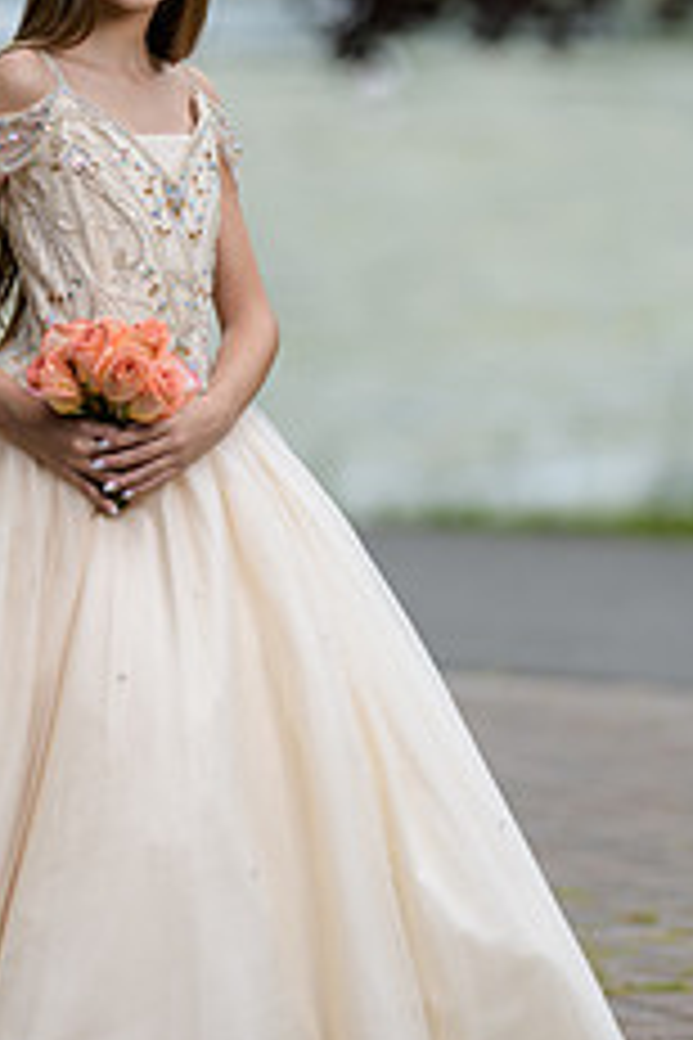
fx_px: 7594
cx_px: 126
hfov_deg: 5.2
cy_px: 387
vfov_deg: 7.8
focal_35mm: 263
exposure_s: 1/2000
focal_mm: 135
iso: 100
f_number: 2
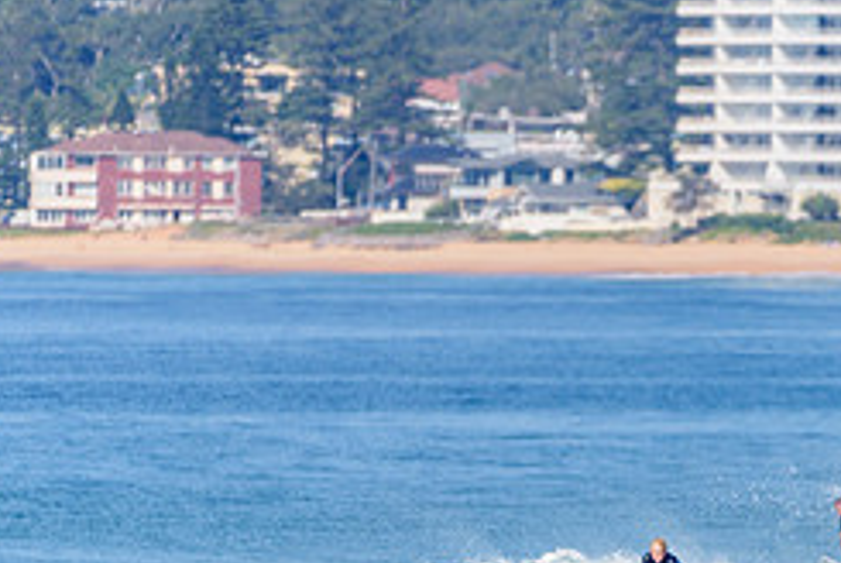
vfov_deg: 1.2
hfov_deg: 1.7
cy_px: 661
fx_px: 27645
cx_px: 587
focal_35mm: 1182
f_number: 5.6
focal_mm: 500
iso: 140
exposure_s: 1/2000
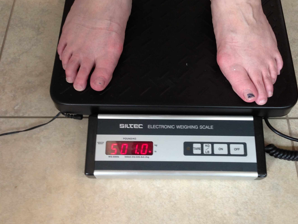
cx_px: 157
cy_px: 105
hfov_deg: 51.3
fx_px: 310
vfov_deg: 39.6
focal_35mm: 36
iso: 125
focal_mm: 4.13
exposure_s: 1/20
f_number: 2.4
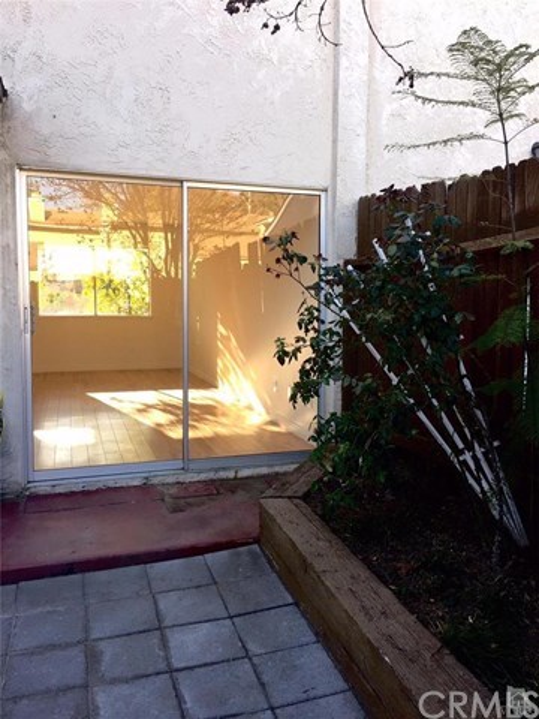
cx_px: 270
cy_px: 360
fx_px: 602
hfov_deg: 48.2
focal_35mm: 29
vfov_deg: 61.7
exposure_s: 1/154
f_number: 2.2
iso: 32
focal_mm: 4.15
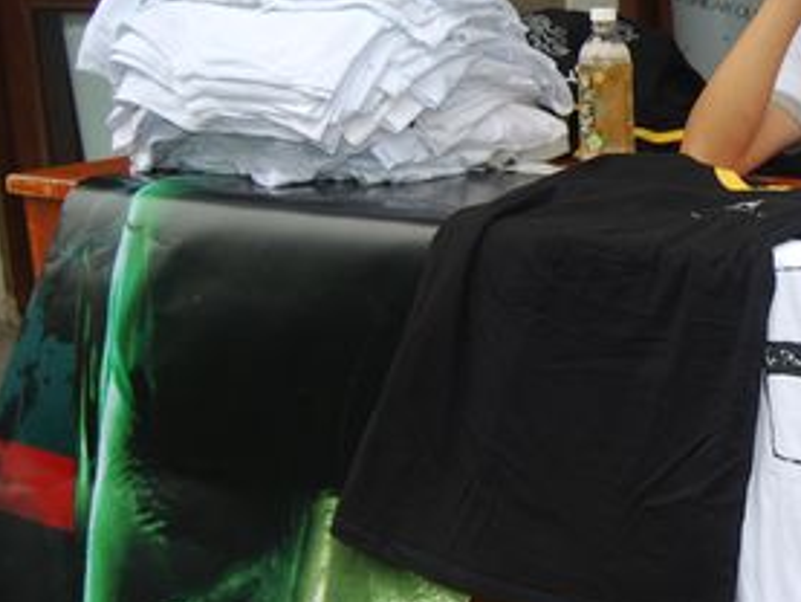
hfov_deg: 29.4
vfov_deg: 24.4
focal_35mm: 60
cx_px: 853
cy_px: 268
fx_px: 1389
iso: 125
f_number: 3.5
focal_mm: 18
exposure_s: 1/125
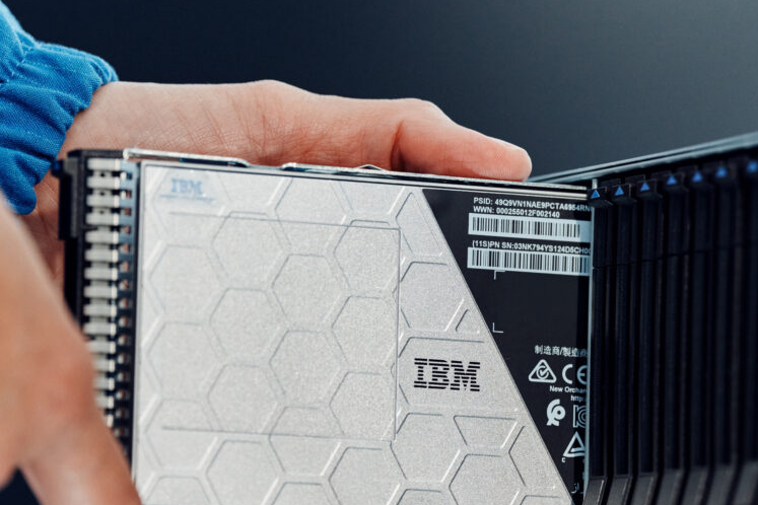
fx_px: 5685
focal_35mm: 270
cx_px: 308
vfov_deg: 5.1
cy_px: 370
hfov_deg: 7.6
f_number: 4
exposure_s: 1/400
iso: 800
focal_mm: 168
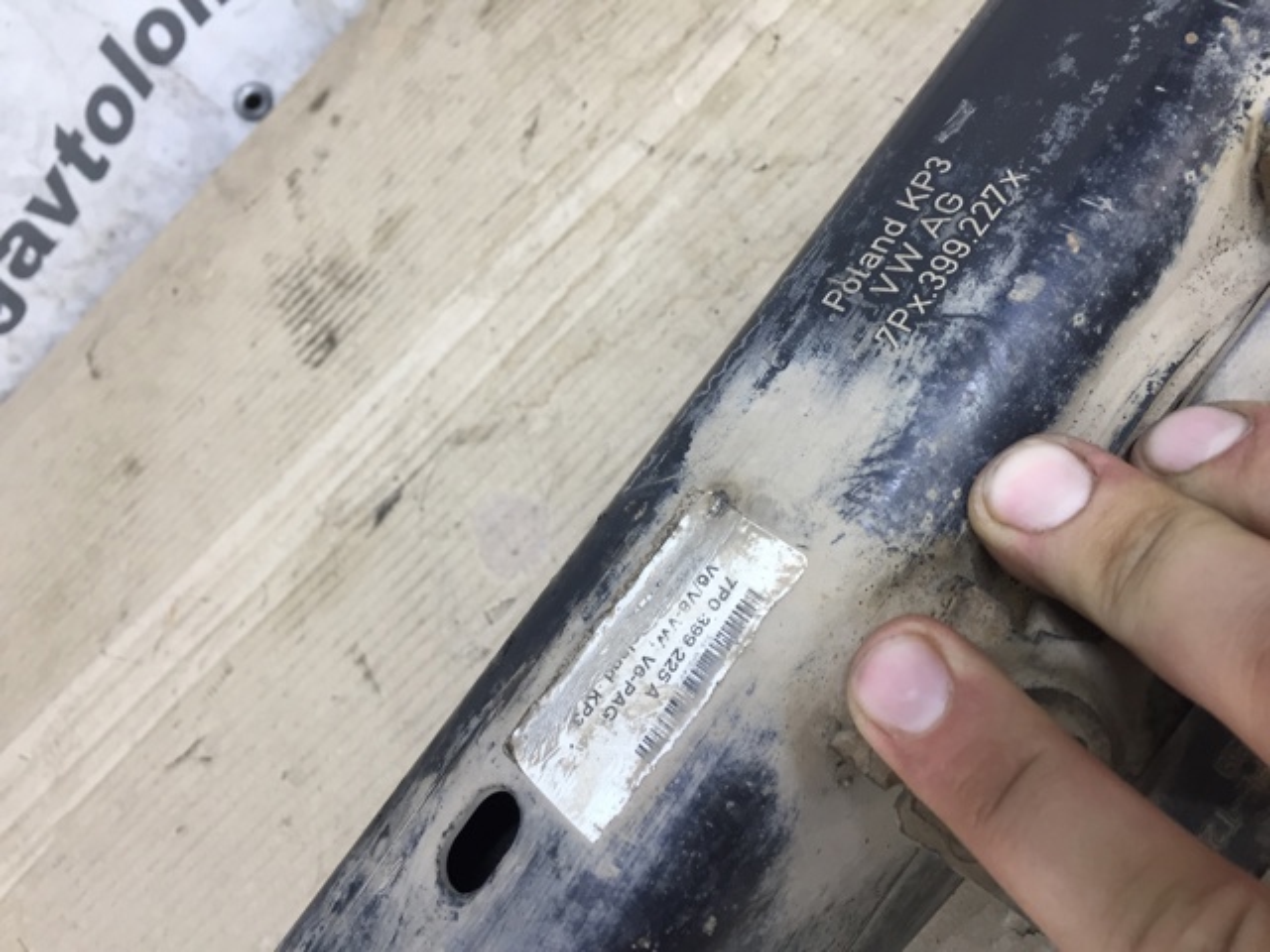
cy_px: 476
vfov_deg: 48.2
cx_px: 635
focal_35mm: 29
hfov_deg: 61.7
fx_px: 1064
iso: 80
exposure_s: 1/33
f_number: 2.2
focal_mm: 4.15
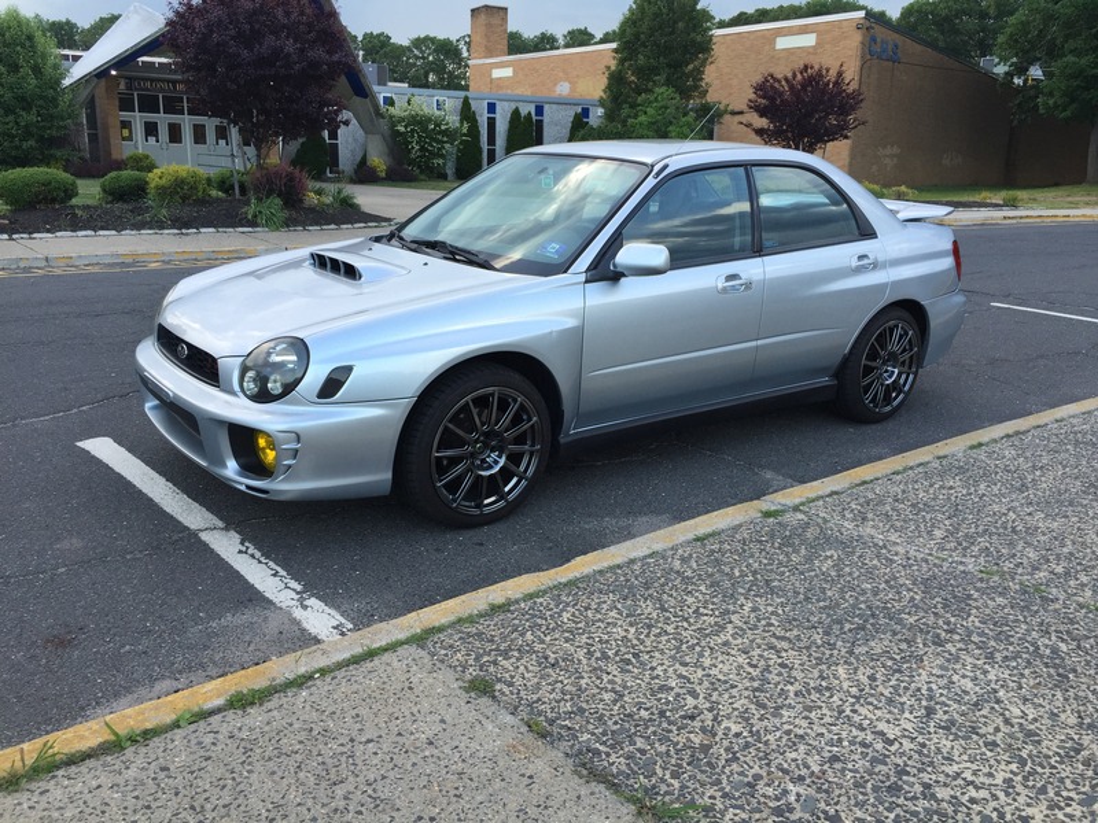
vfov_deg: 48.2
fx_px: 920
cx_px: 549
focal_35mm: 29
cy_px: 412
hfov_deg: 61.7
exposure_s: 1/176
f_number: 2.2
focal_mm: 4.15
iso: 32
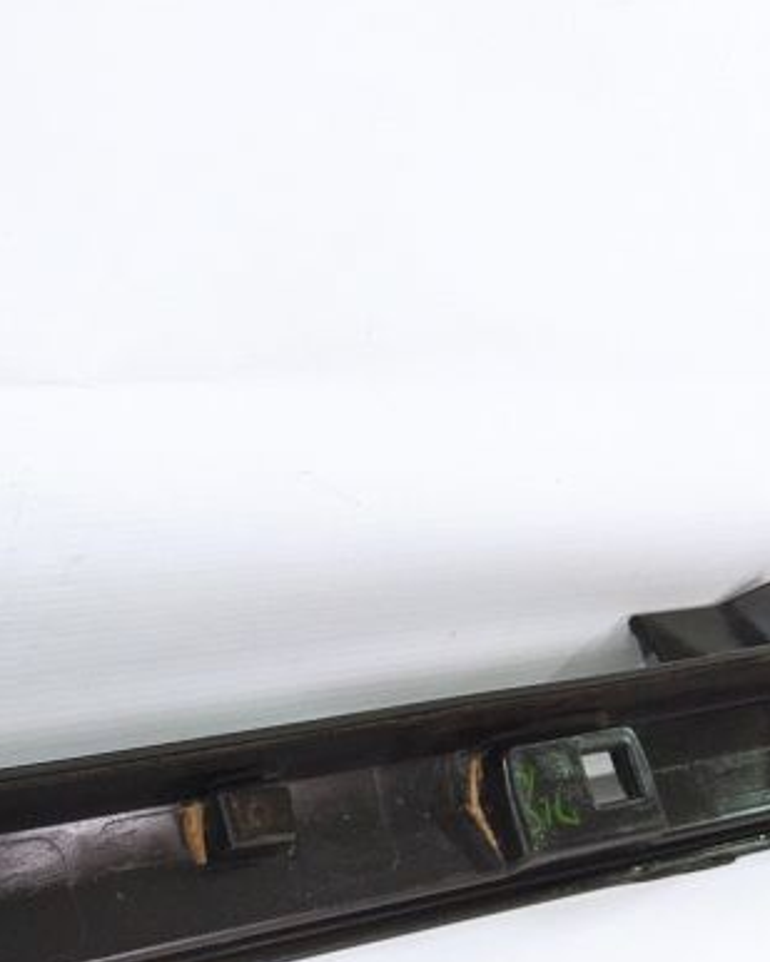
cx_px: 97
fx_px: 2335
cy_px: 755
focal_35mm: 82
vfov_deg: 23.0
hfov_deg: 18.5
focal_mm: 4.71
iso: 167
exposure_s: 1/50
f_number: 1.79
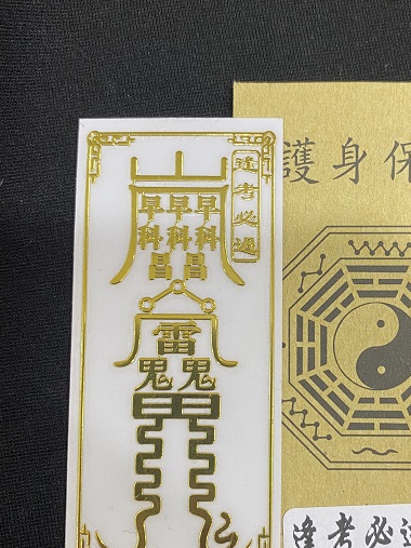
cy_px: 317
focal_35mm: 41
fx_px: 649
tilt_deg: -84.6
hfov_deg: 34.6
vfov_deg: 45.6
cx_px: 288
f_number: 1.8
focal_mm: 4.25
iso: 160
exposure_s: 1/50
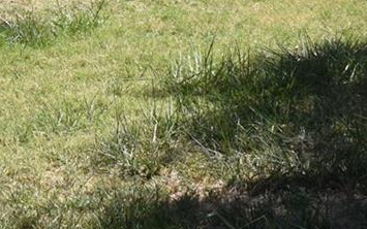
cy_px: -183
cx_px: -147
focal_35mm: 124
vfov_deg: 10.0
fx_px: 1240
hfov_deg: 15.8
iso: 360
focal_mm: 18
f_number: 3.5
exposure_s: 1/3200
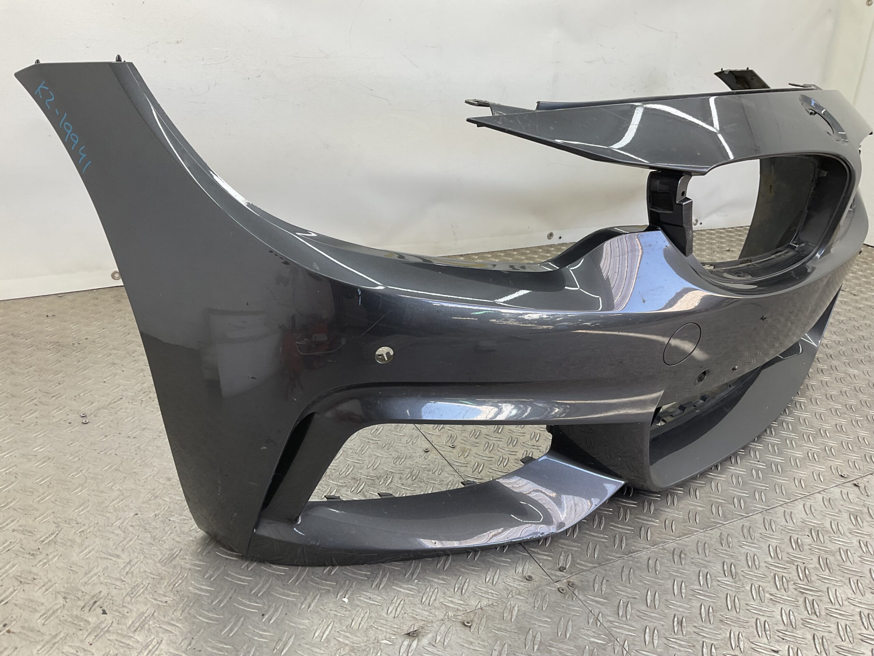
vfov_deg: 48.2
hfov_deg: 61.7
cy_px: 328
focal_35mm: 29
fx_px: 732
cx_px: 437
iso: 20
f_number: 1.8
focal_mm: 3
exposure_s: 1/100
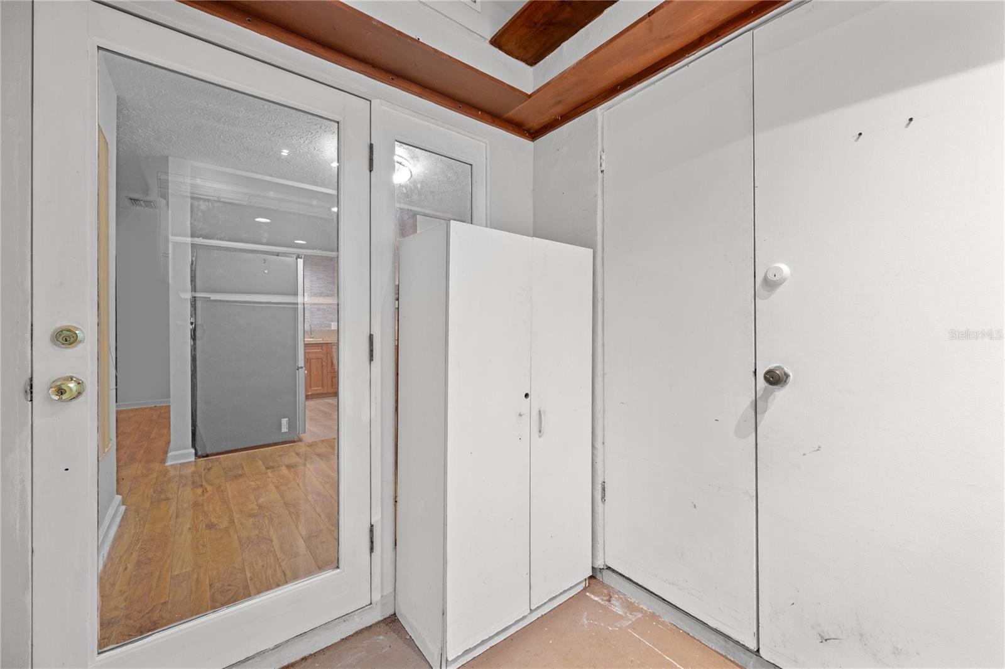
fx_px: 391
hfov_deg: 104.3
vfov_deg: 81.2
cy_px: 334
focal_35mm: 14
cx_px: 502
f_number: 8
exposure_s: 4
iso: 320
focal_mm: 14
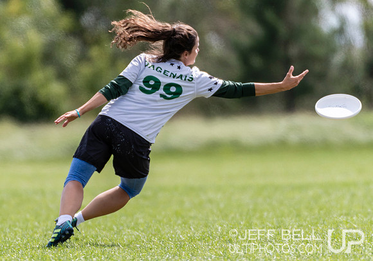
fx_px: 9323
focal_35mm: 886
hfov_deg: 2.3
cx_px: 122
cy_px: 104
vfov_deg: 1.6
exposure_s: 1/1250
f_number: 4
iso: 180
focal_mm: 400
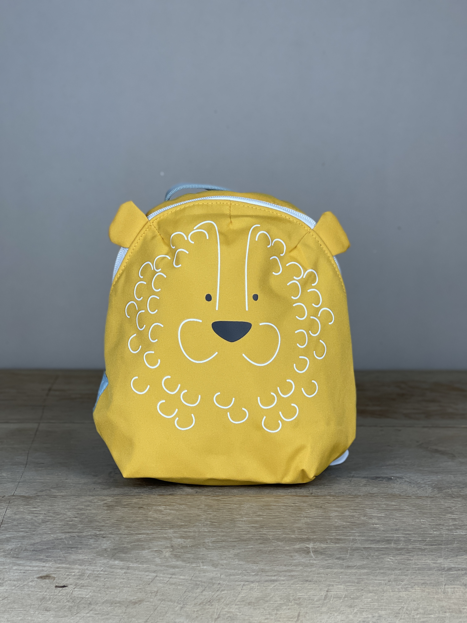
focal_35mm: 64
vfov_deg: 30.3
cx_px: 234
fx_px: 1151
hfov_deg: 22.9
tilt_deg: -7.7
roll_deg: -0.9
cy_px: 312
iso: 50
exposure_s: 1/100
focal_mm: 7.5
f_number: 2.2
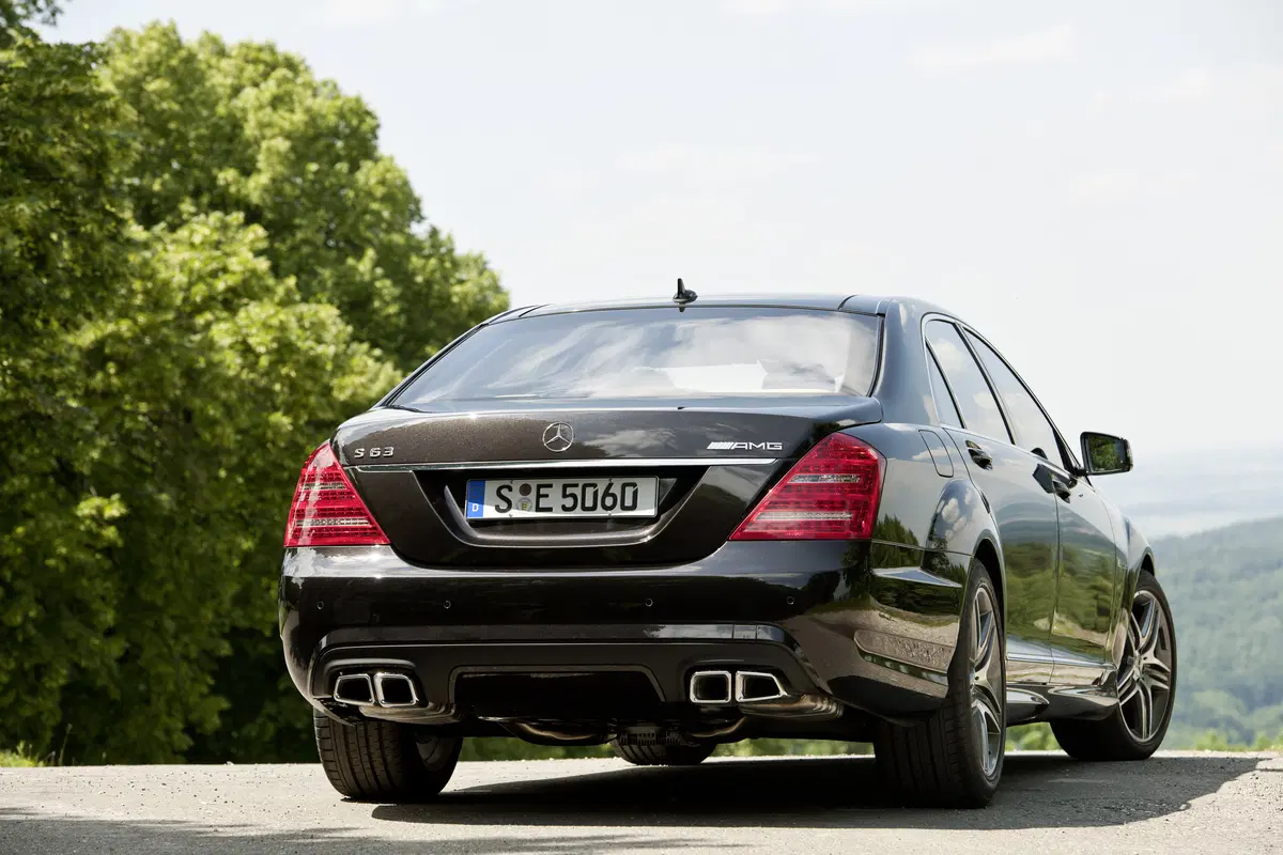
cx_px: 642
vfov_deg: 11.2
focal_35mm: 122
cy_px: 428
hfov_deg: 16.8
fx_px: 4348
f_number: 5.6
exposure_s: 1/200
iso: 100
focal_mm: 122
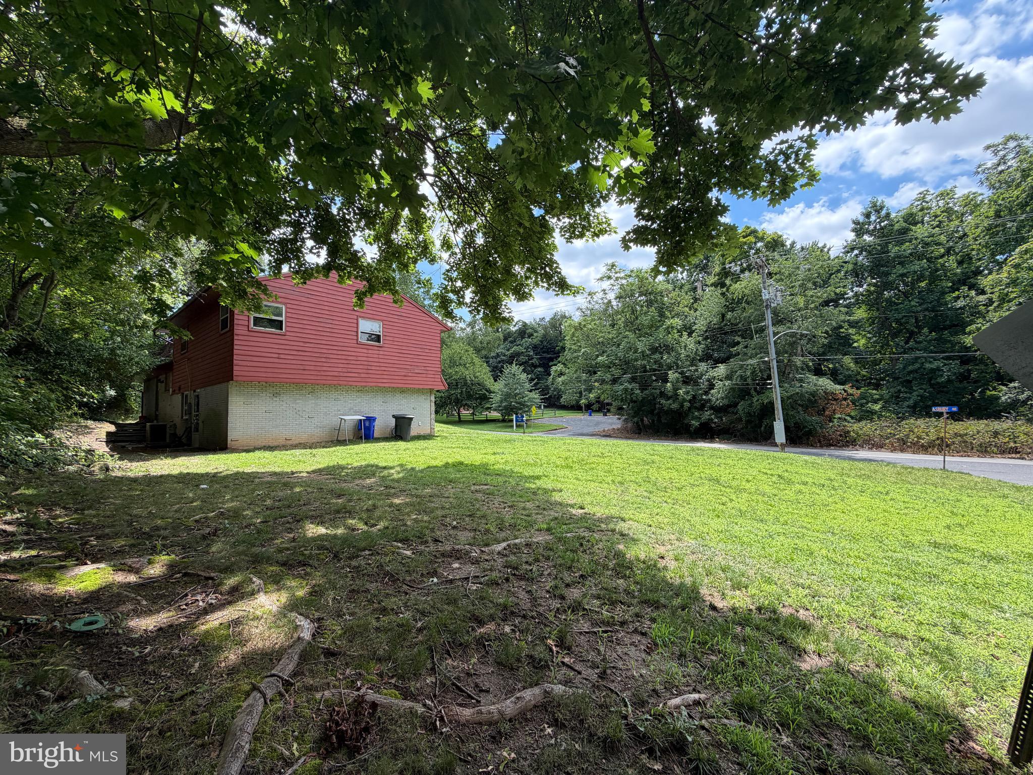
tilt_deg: +4.8
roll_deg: +0.6
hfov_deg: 102.1
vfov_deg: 85.7
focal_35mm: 14
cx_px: 516
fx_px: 418
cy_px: 388
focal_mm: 2.22
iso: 50
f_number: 2.2
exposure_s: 1/502
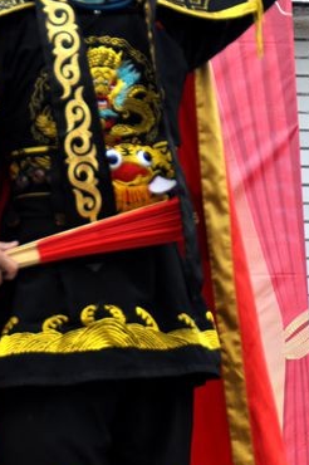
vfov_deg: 9.1
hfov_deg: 6.0
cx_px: 100
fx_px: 2928
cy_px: 266
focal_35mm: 227
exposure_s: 1/320
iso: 200
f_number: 5.3
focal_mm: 62
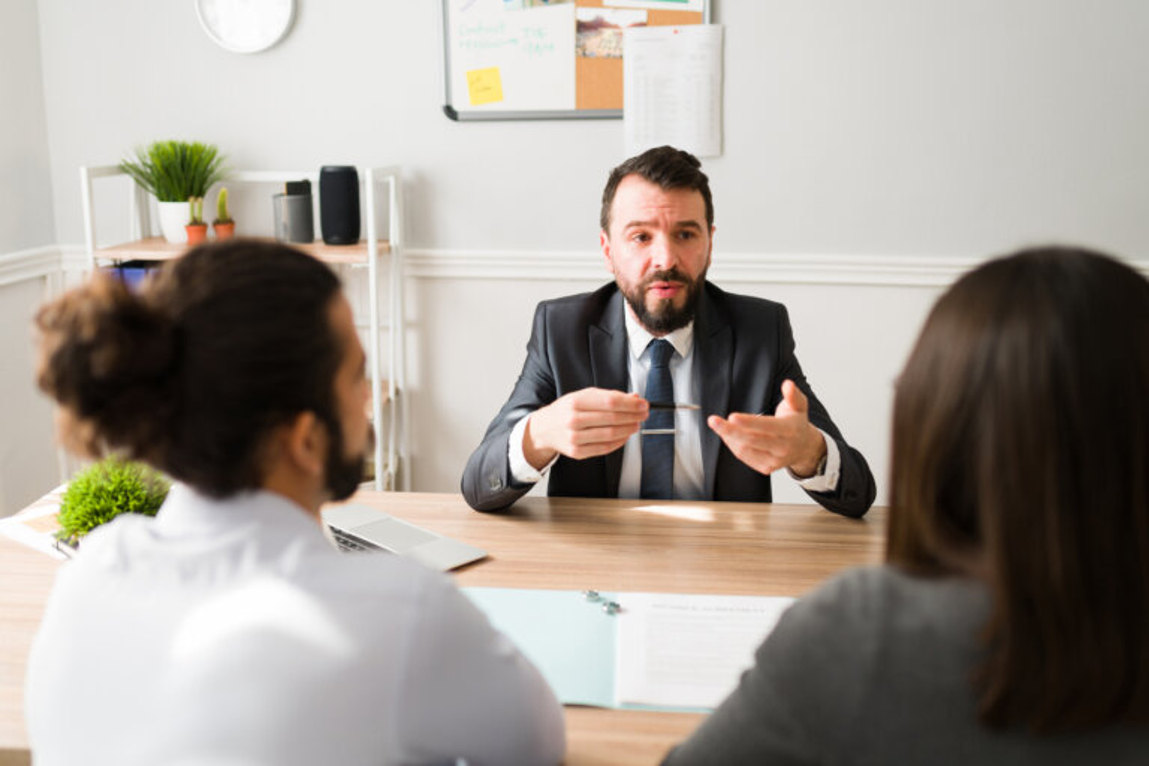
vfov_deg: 37.9
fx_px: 1117
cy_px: 383
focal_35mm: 35
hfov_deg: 54.4
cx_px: 574
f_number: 1.8
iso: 125
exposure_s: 1/160
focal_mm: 35
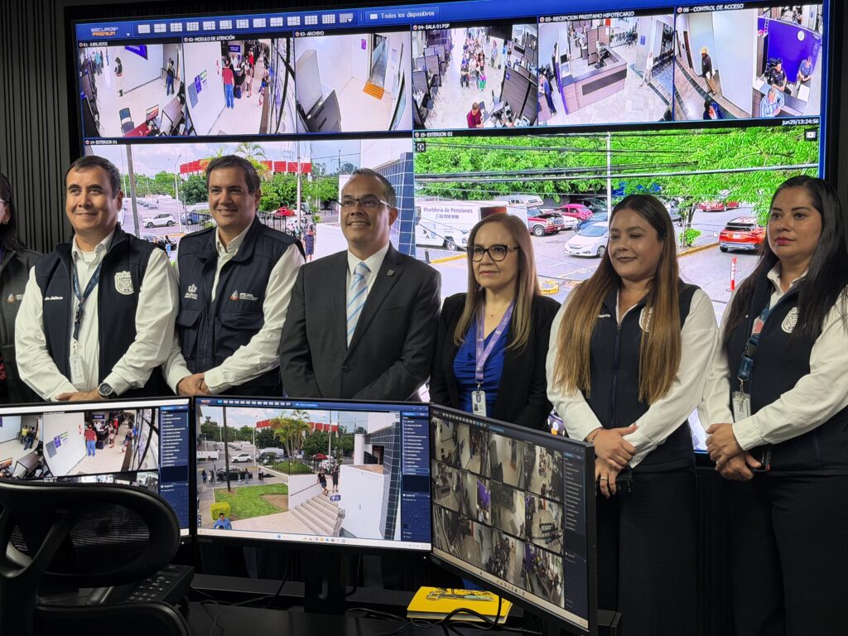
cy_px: 318
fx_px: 1176
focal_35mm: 48
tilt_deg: -5.3
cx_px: 424
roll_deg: +0.4
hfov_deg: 39.7
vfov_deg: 30.3
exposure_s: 1/120
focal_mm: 6.76
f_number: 1.78
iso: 320
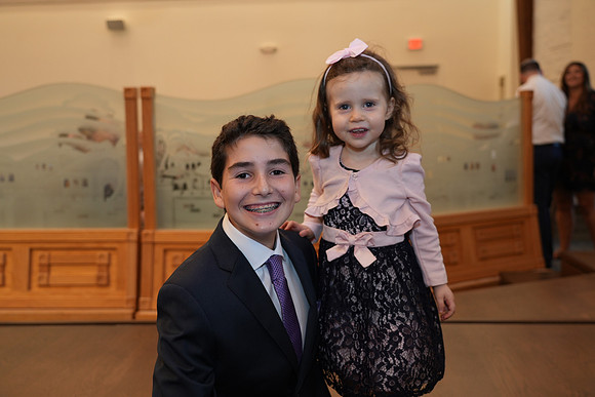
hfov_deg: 49.5
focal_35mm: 39
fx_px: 645
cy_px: 198
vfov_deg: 34.2
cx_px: 298
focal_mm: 39
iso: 640
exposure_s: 1/80
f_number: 4
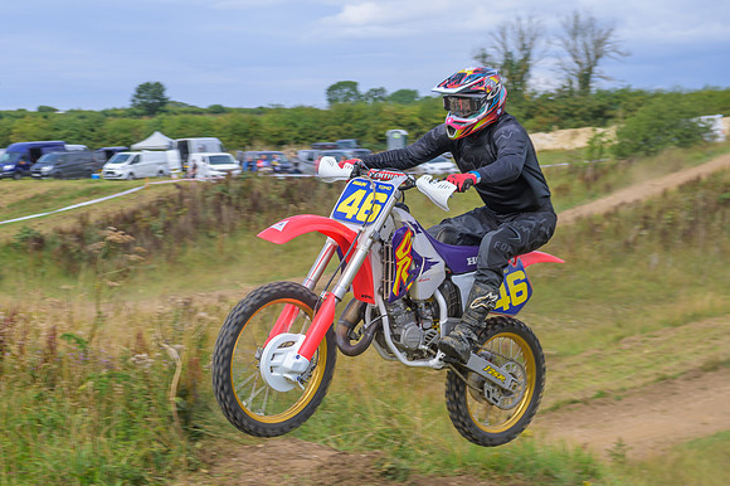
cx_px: 221
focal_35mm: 69
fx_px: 1406
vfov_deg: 19.6
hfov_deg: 28.8
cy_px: 265
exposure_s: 1/320
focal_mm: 32
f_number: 4
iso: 50
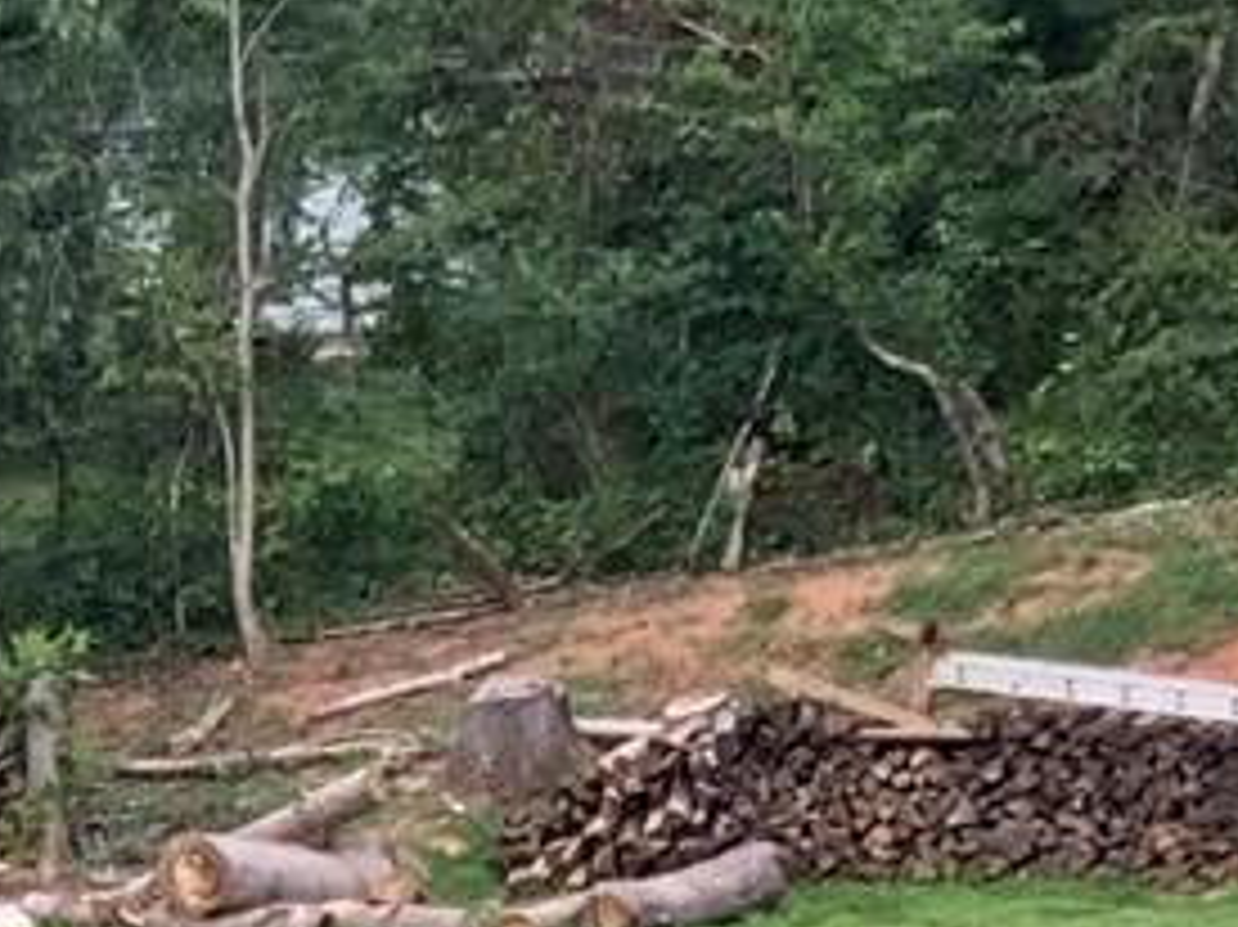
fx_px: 7722
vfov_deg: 6.7
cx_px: -1080
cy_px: 1544
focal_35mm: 216
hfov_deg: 8.7
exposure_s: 1/141
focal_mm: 3
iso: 16
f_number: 1.8
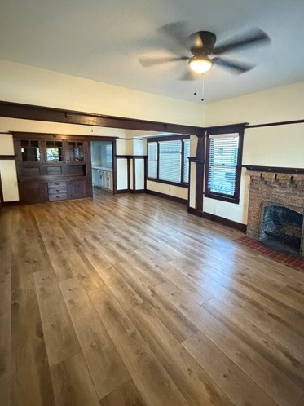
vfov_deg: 87.7
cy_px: 190
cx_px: 168
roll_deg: -0.6
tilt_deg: -10.3
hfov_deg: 71.3
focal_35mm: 18
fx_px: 211
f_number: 2.2
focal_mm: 2.22
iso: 1000
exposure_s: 1/40
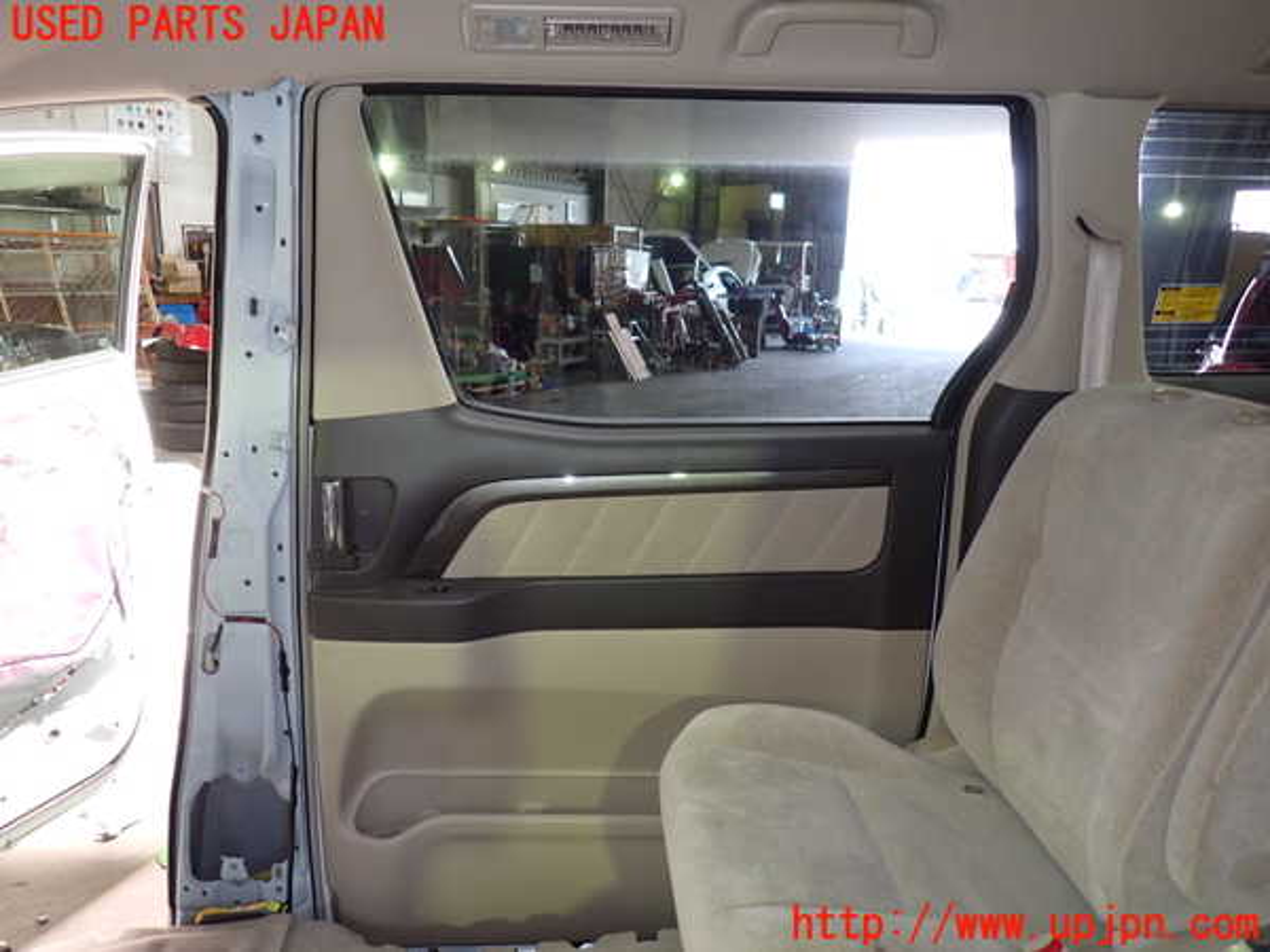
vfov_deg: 54.9
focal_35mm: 25
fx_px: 917
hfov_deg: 69.4
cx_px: 635
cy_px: 476
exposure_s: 1/30
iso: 200
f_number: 2
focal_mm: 4.5
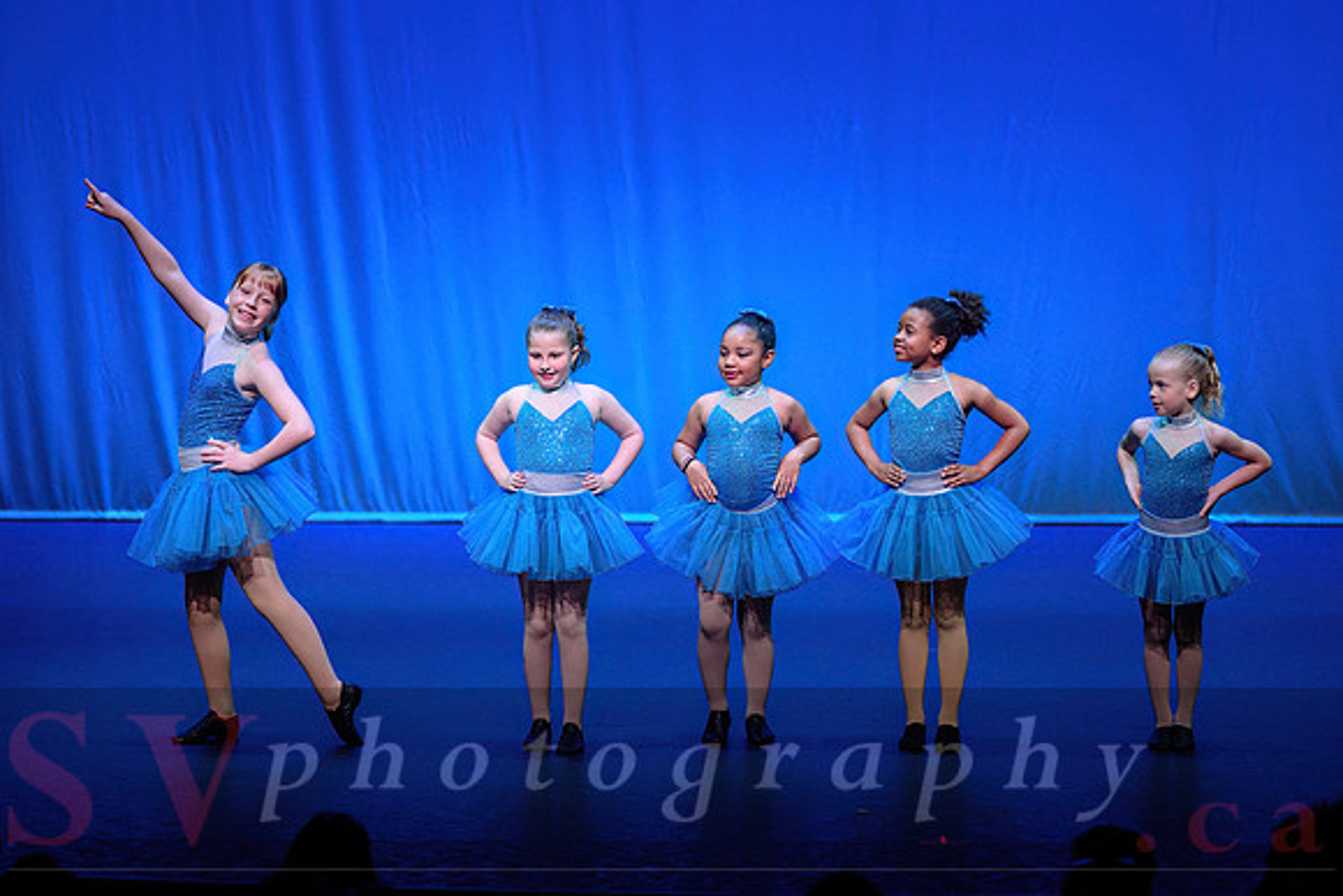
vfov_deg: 9.7
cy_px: 384
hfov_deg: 14.6
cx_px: 671
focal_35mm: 141
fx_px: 5257
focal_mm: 120
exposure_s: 1/400
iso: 1600
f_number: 2.8
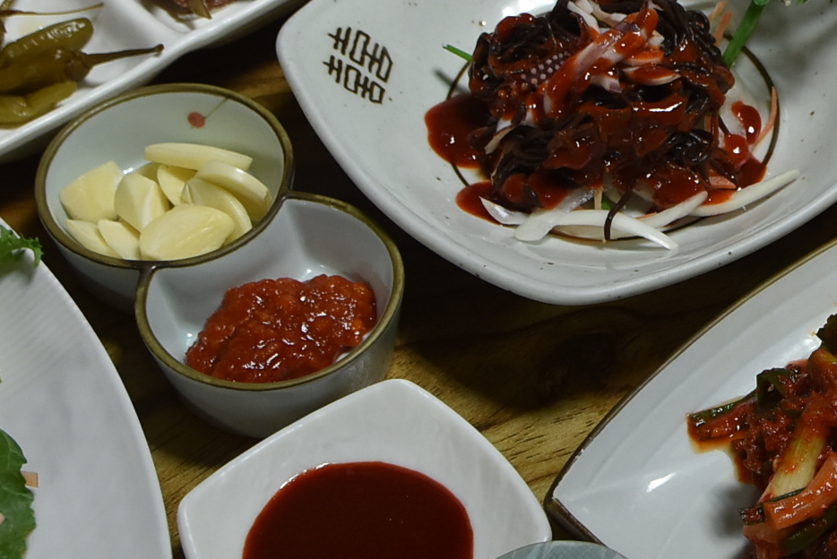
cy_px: 113
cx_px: 938
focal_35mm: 125
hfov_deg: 15.9
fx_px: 2908
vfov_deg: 10.9
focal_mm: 26
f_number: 4
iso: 450
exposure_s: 1/60
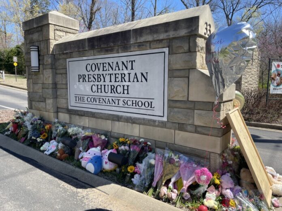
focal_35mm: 26
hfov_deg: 67.3
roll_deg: +1.6
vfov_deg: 53.1
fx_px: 212
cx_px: 141
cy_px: 106
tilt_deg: -6.5
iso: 32
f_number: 1.6
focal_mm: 4.2
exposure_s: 1/1319
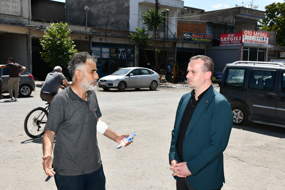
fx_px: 356
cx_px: 142
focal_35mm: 45
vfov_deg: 29.9
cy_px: 95
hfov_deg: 43.6
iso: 100
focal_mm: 30
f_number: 10
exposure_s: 1/250
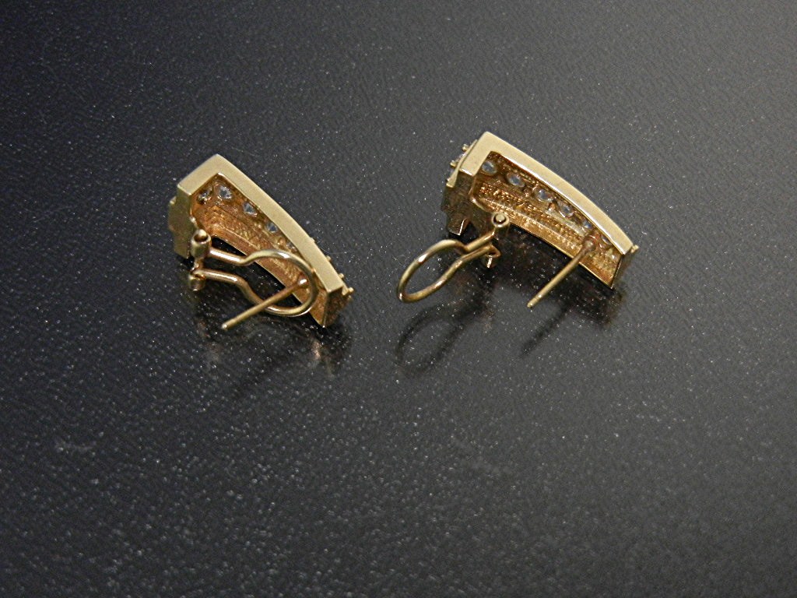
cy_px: 299
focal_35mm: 59
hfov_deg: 32.7
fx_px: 1358
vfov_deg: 24.8
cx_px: 398
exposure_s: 1/30
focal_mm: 10.6
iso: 800
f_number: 8
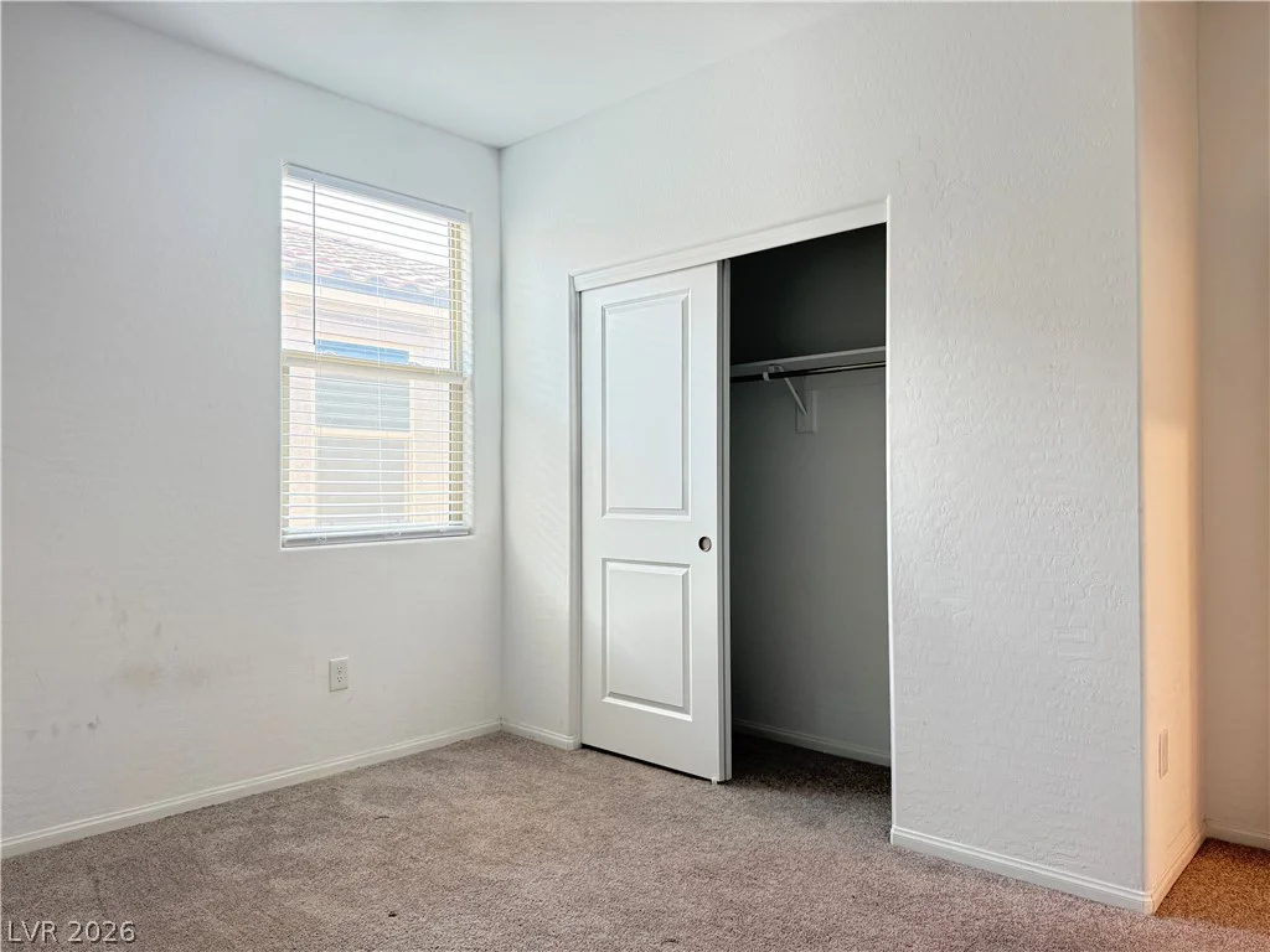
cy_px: 476
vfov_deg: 56.8
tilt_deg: +0.9
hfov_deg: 71.6
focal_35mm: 24
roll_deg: -0.2
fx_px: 881
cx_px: 635
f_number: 1.78
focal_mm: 6.76
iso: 250
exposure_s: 1/60
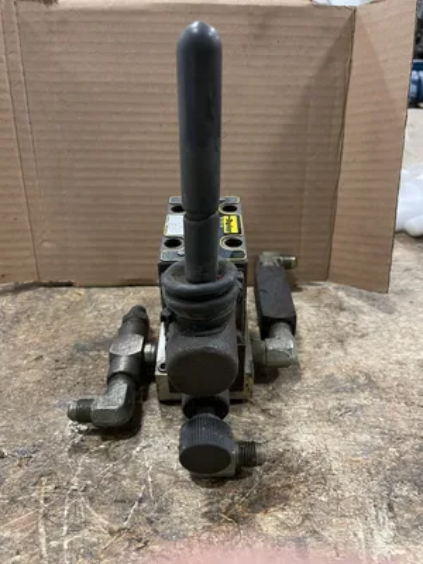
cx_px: 212
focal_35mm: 26
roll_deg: -1.5
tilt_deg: -32.7
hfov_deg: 53.1
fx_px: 424
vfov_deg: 67.3
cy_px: 282
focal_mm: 4.2
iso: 400
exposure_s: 1/40
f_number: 1.6
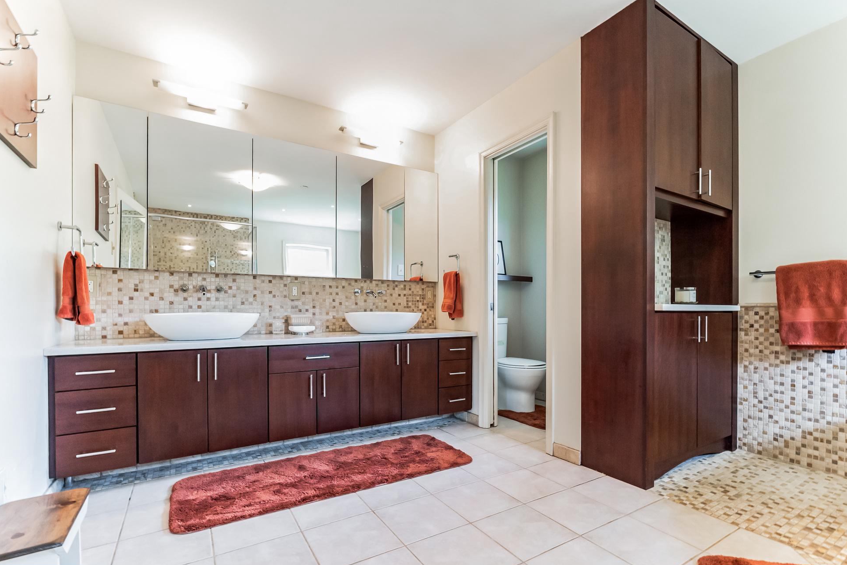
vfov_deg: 70.4
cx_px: 435
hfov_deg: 93.3
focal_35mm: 17
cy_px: 300
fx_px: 400
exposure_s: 1/13
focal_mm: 16
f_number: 8
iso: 1600
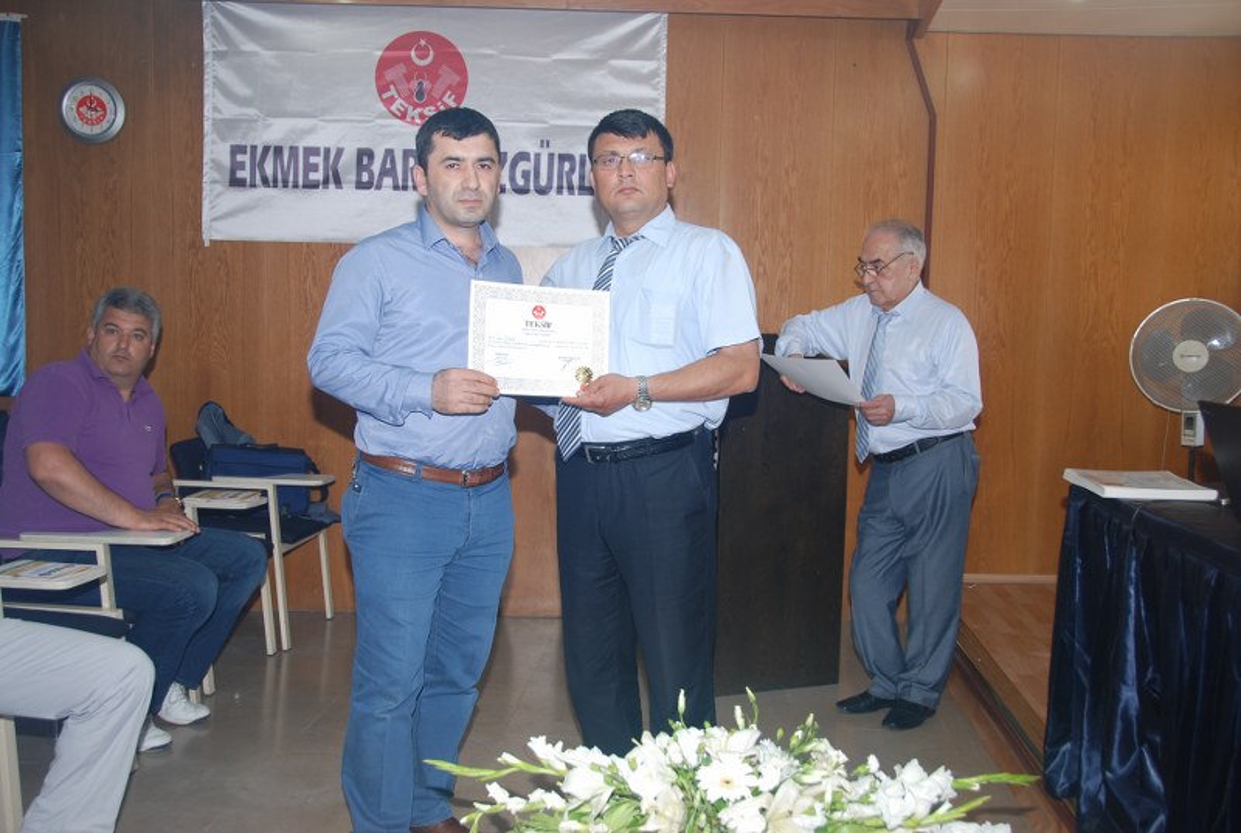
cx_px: 620
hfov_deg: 53.0
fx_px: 1244
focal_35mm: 36
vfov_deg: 37.0
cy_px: 416
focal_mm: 24
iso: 200
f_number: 4
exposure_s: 1/60
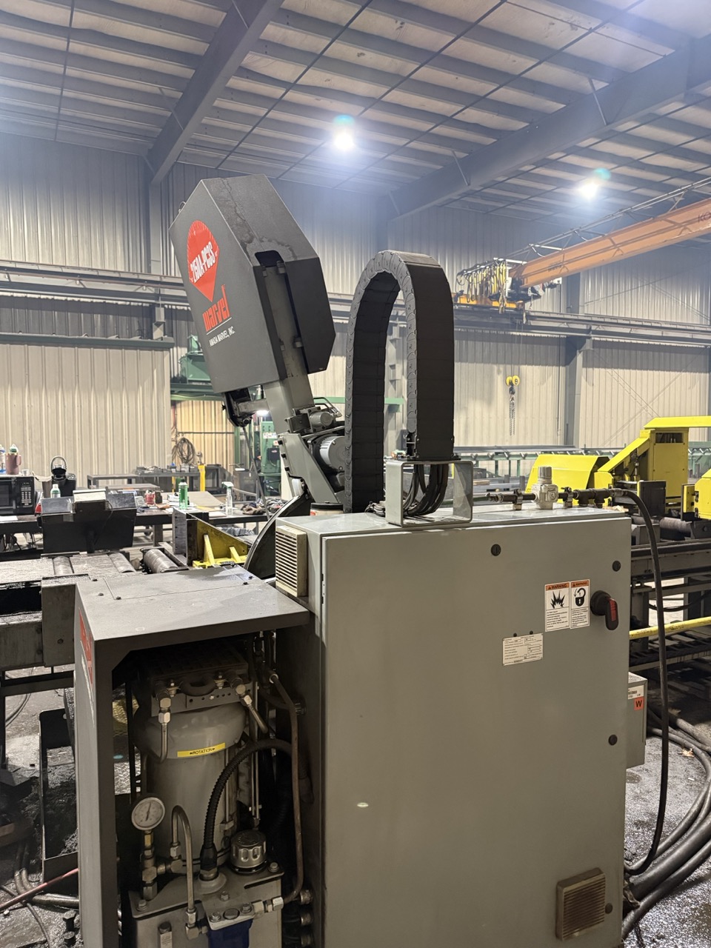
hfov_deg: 56.8
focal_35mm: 24
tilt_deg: -3.8
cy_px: 474
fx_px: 657
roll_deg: -0.1
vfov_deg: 71.6
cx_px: 356
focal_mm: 6.76
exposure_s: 1/60
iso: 640
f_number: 1.78
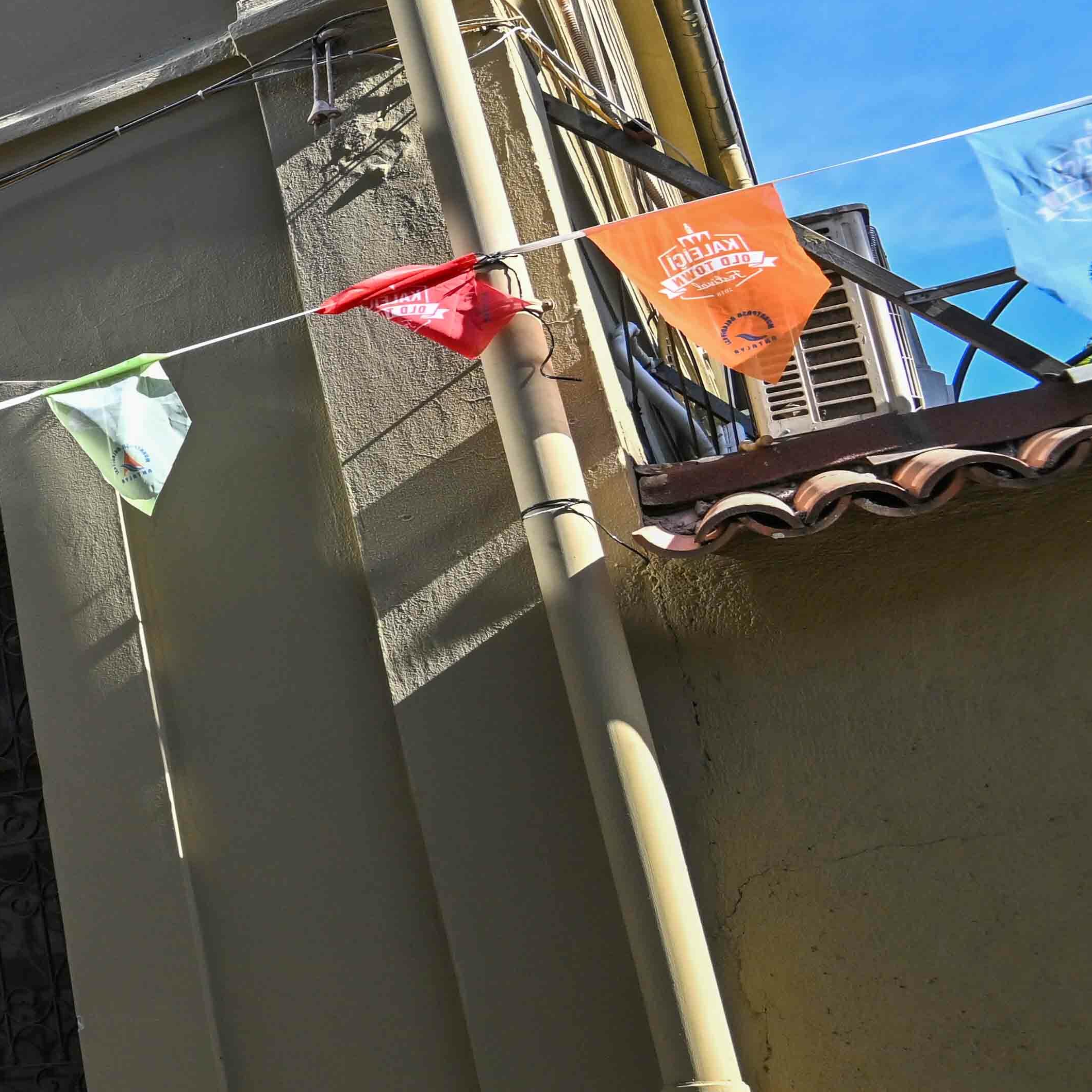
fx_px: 1892
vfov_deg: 32.2
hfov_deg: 21.5
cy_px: 609
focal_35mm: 53
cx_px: -859
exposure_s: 1/500
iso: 250
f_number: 7.1
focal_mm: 16
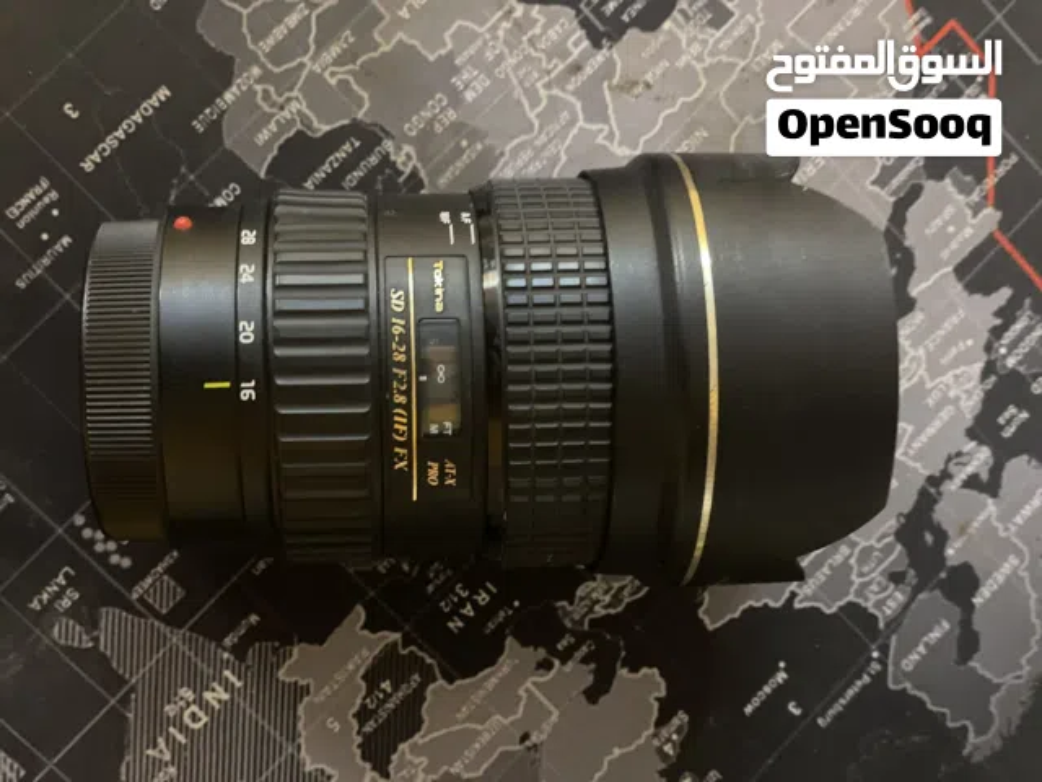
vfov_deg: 28.0
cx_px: 521
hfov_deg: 36.8
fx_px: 1565
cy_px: 391
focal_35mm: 52
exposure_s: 1/14
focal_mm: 6
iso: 640
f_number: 2
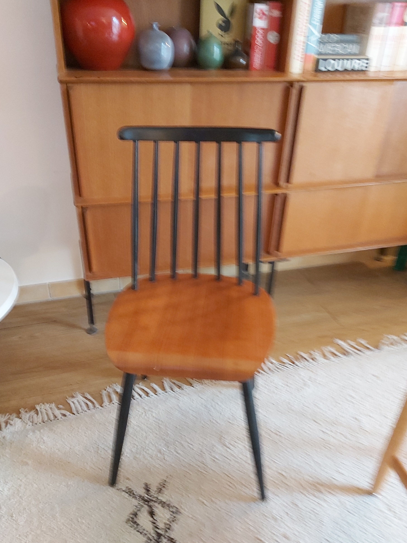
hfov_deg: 51.3
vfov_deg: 65.3
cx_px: 198
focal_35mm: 27
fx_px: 423
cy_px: 279
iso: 500
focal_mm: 3.92
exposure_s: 1/24
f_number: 1.7
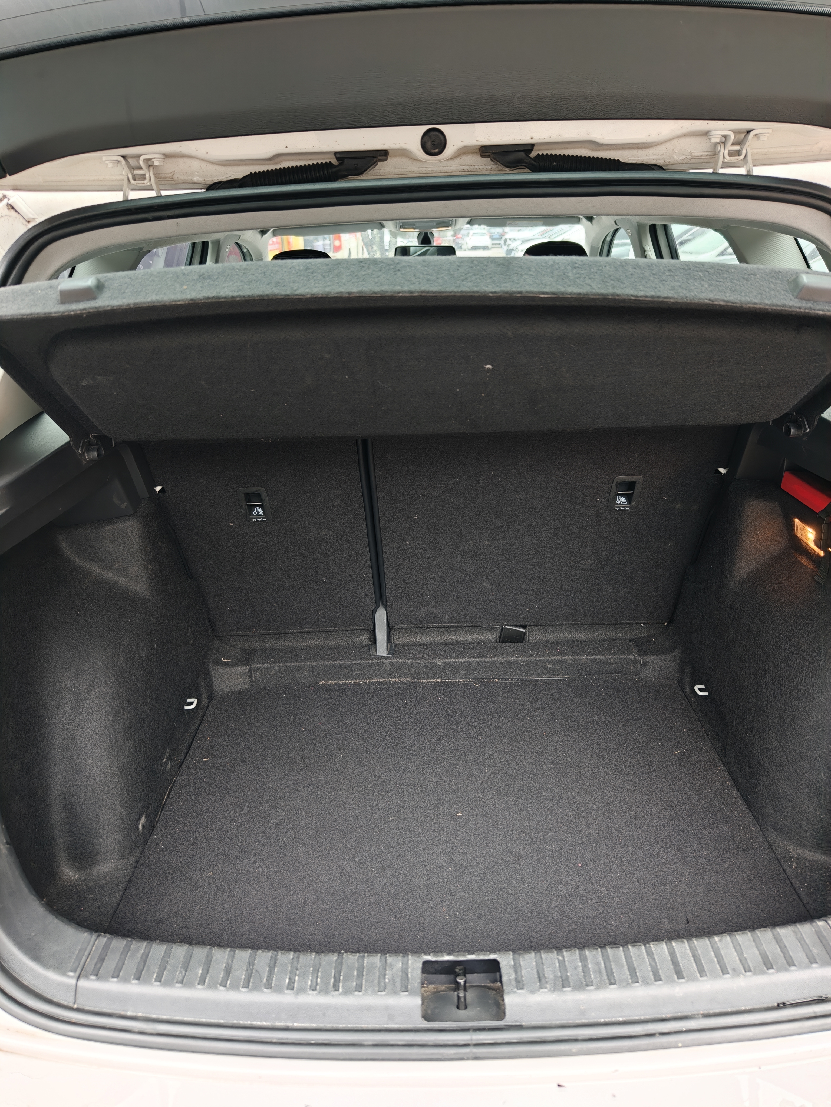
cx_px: 416
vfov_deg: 73.9
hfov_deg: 58.9
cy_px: 554
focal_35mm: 23
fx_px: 736
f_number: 1.8
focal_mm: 8.67
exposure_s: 1/100
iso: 400
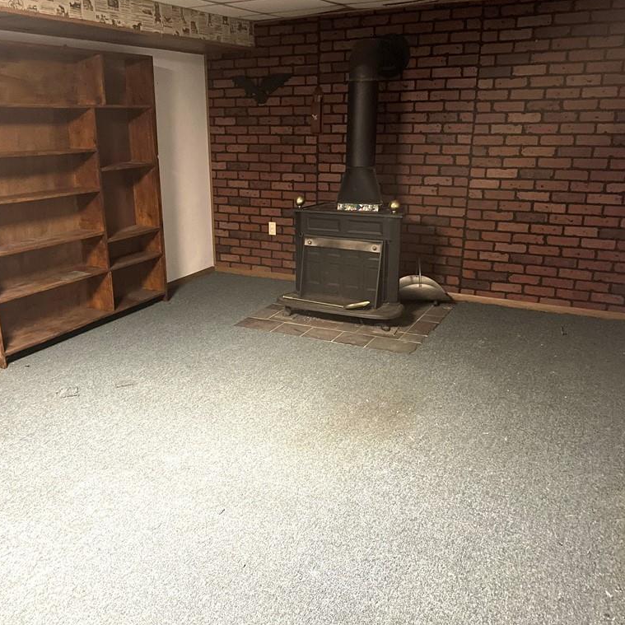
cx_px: 258
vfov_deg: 52.5
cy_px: 310
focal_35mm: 31
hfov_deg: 52.3
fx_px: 633
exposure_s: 1/10
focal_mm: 4.2
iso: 500
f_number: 1.6
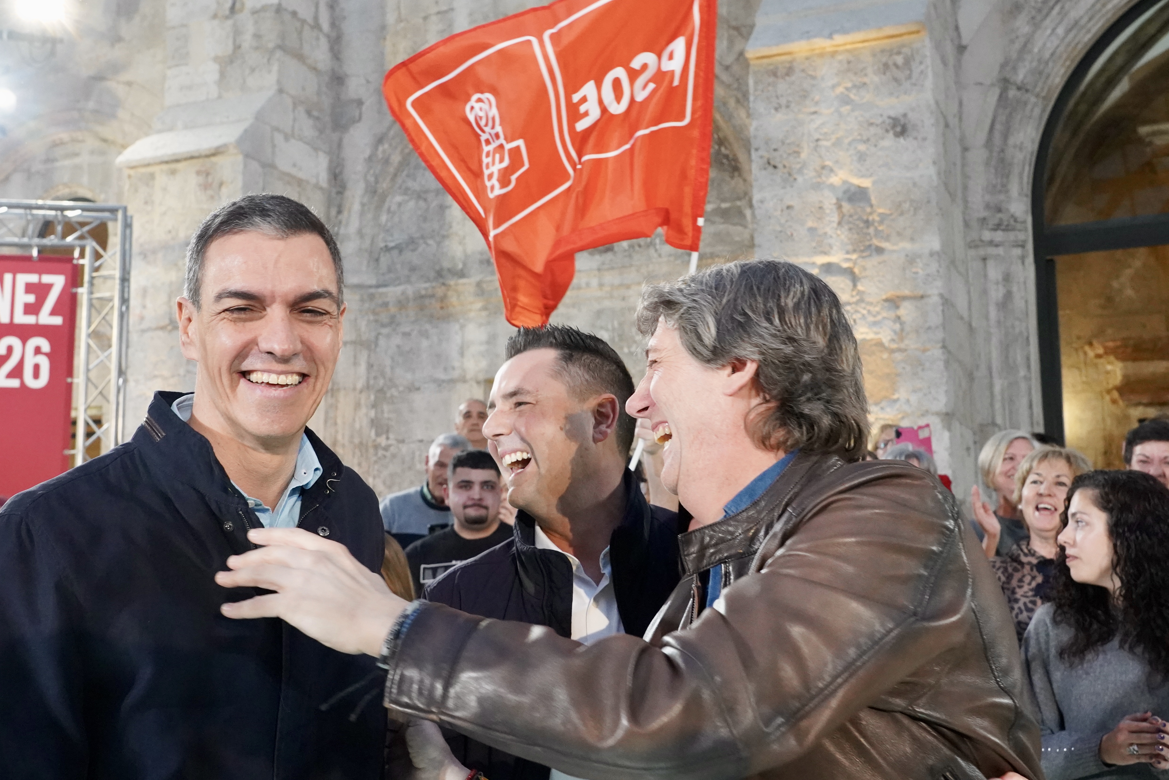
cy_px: 362
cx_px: 520
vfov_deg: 32.6
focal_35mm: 41
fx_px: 1331
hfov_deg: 47.3
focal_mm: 34
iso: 8000
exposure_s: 1/320
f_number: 7.1
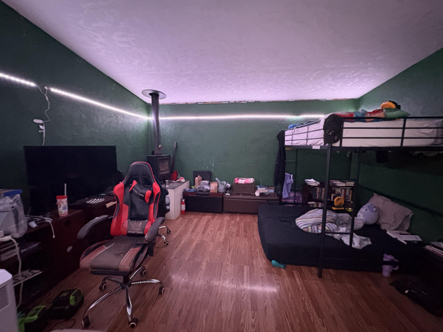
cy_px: 166
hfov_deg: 102.1
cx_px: 222
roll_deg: -1.8
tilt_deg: -5.9
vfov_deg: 85.7
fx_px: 179
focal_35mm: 14
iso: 1250
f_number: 2.2
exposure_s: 1/30
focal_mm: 2.22
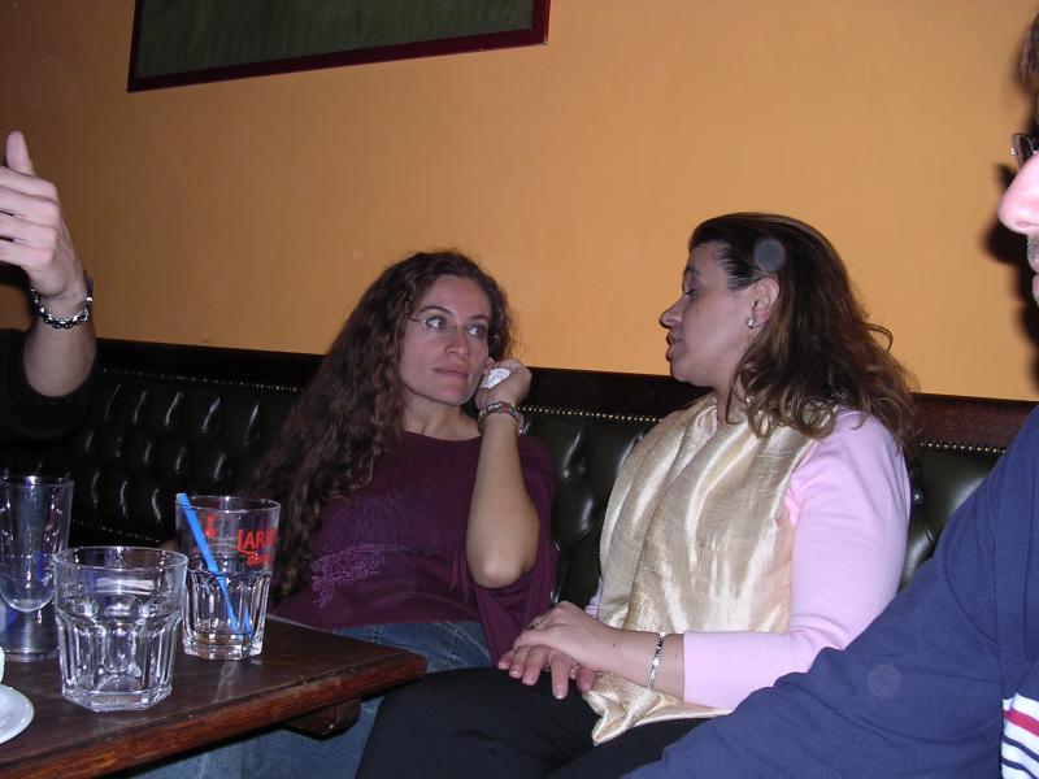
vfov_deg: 37.7
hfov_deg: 49.0
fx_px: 1141
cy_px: 390
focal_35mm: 38
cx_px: 520
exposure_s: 1/60.1
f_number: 2.8
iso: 100
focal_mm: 5.8
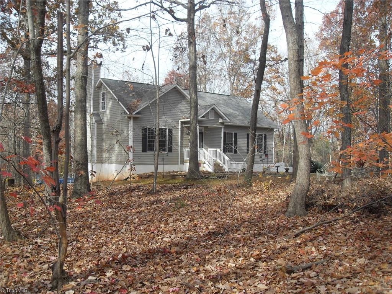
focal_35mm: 34
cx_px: 196
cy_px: 147
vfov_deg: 41.8
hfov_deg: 54.0
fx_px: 385
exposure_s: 1/90
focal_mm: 6.3
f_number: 7
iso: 80
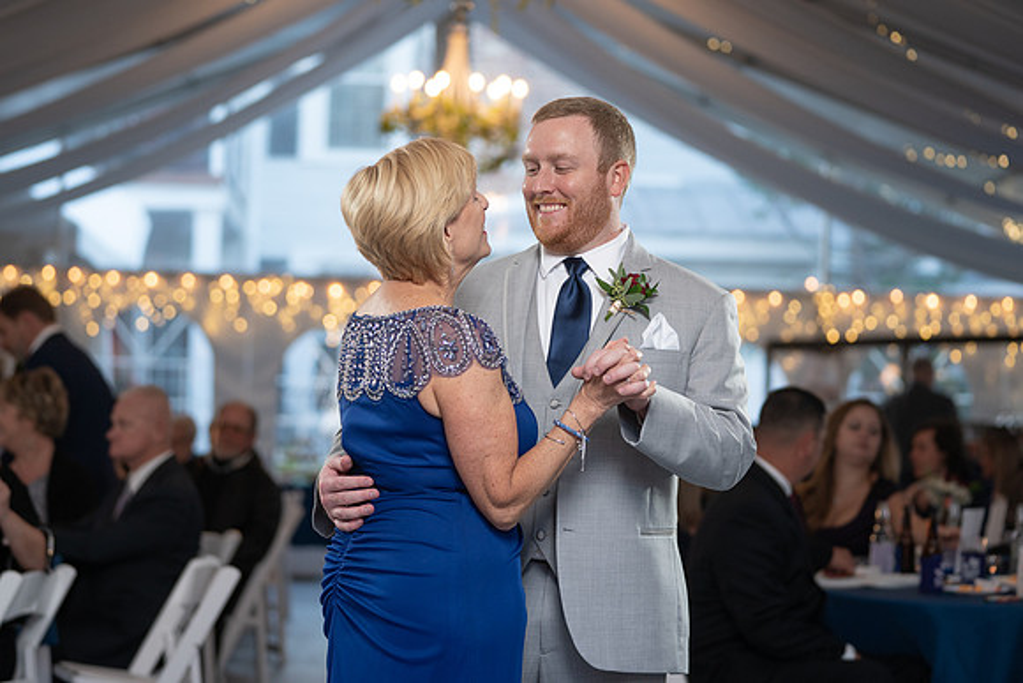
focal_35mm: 97
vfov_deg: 14.2
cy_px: 302
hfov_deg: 21.1
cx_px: 438
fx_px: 2744
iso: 500
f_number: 2.8
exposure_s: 1/250
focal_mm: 82
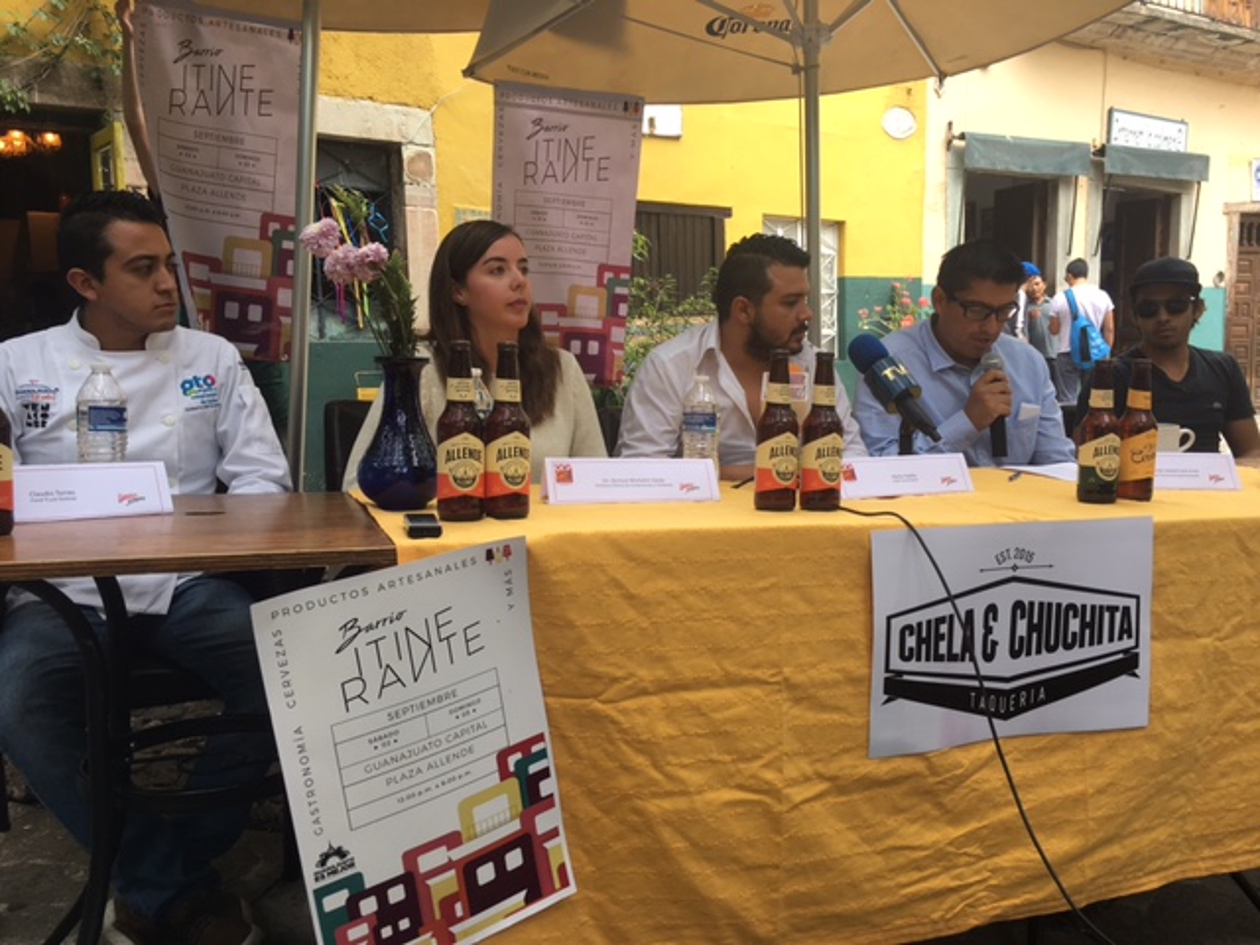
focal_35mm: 29
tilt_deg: -6.7
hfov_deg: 61.7
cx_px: 630
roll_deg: +0.3
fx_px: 1056
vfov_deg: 48.2
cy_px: 472
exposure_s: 1/120
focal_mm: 4.15
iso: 25
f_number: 2.2
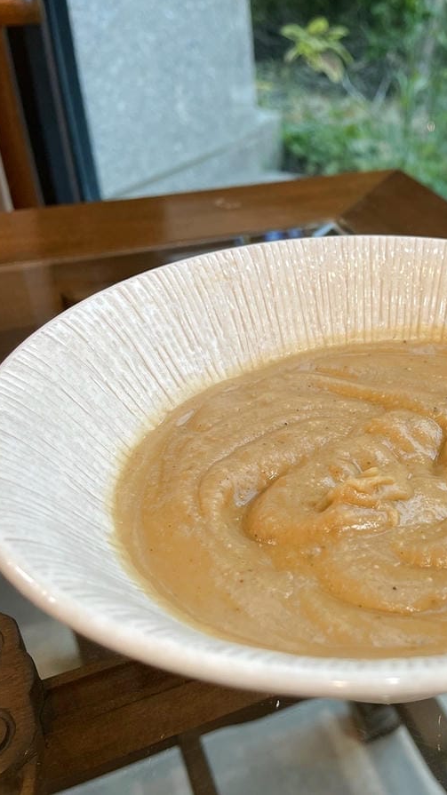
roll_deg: -3.3
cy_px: 396
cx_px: 464
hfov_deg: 28.9
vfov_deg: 52.8
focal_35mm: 38
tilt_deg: -31.3
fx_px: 801
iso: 125
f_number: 1.6
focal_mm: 5.1
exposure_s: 1/120
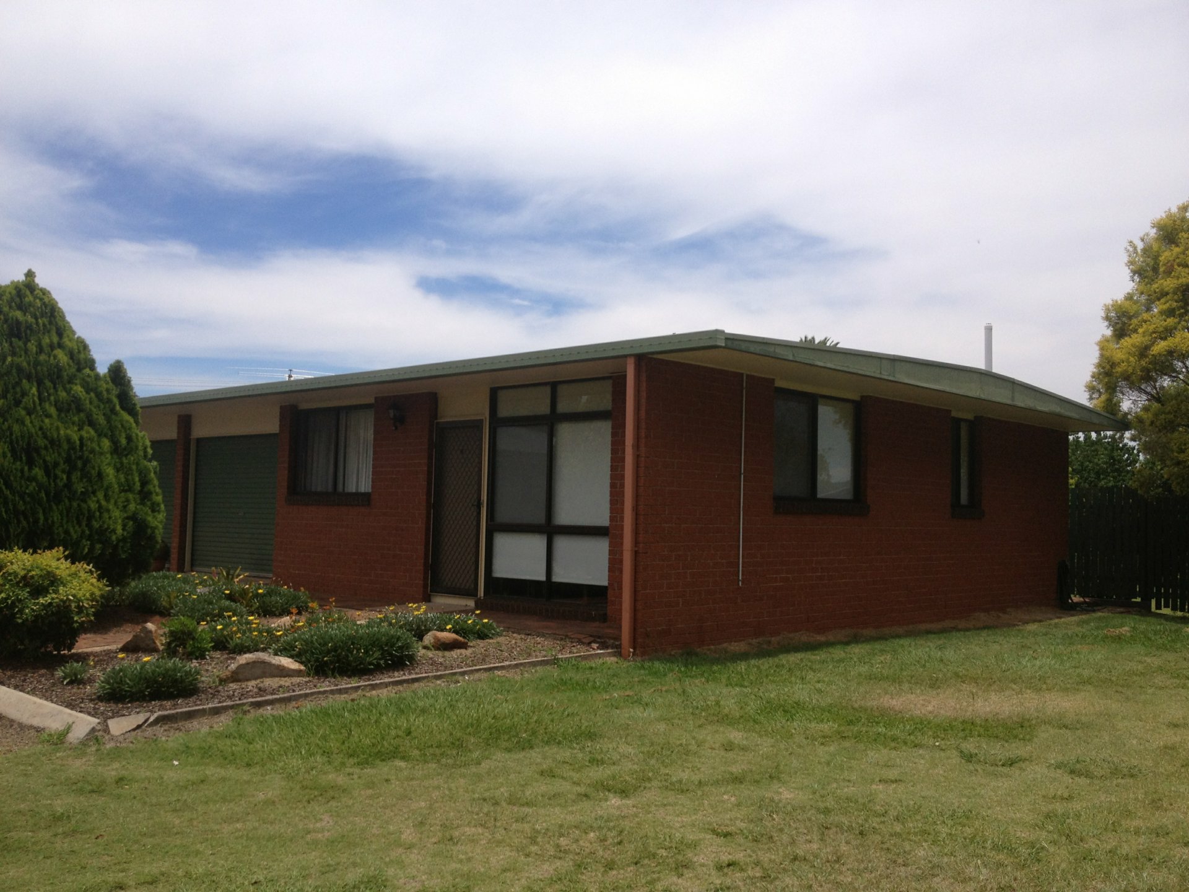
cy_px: 446
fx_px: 1202
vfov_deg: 40.7
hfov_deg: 52.6
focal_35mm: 35
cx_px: 594
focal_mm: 4.28
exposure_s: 1/2304
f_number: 2.4
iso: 64
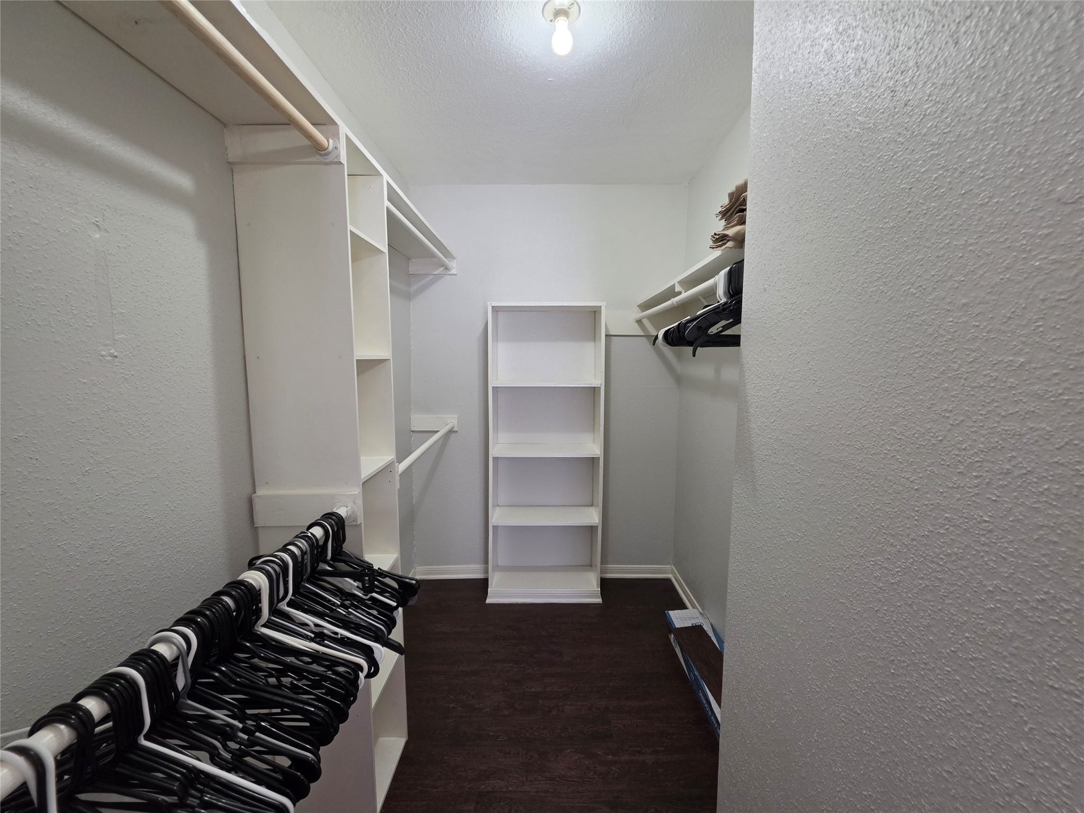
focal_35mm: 13
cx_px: 542
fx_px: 407
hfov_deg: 106.2
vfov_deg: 89.9
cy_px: 406
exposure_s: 1/120
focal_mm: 2.2
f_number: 1.9
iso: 160
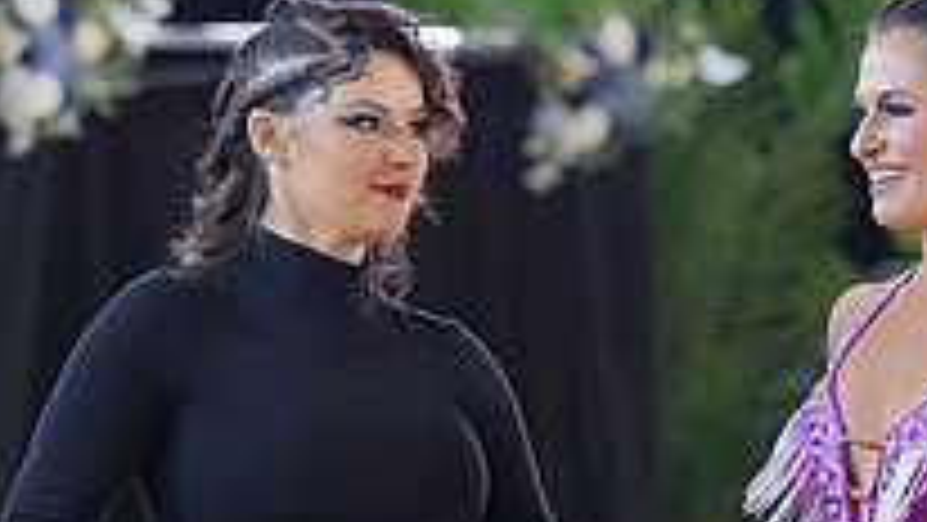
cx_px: 713
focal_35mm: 428
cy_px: 810
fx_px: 10523
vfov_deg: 2.8
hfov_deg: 5.0
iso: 1000
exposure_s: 1/500
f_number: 2
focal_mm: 97
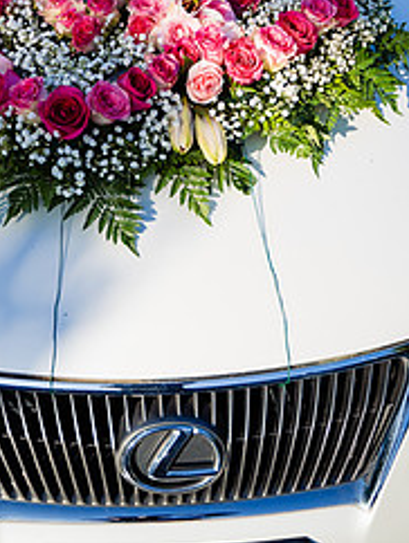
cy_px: 45
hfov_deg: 29.0
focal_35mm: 50
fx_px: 786
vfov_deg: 35.7
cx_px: 135
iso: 100
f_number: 3.2
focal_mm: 28
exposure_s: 1/1000
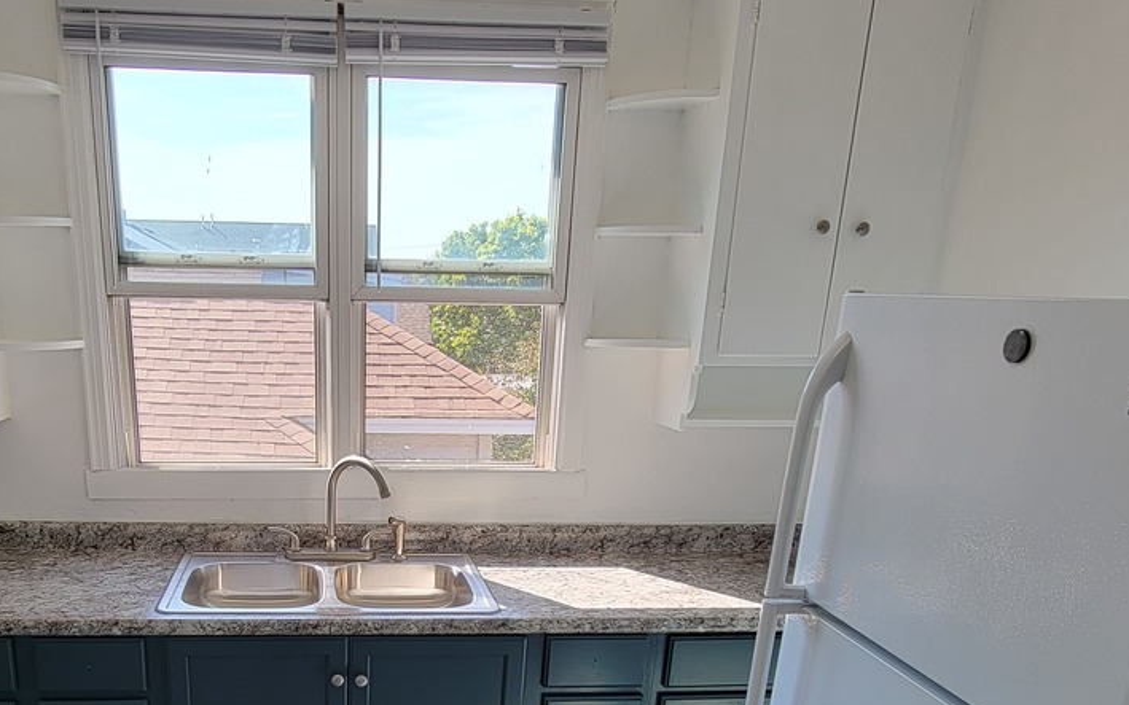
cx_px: 401
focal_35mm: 28
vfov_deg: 41.5
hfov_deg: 65.2
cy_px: 617
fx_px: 861
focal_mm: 2.2
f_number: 2.2
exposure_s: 1/161
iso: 50
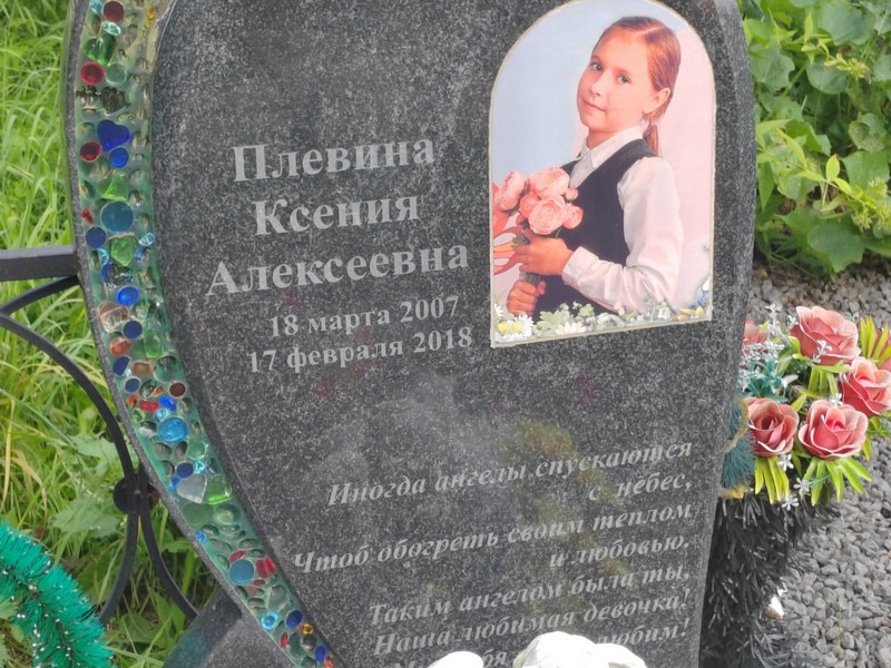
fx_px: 2136
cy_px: 334
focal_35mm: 83
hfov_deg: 23.6
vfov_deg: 17.8
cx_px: 446
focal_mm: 5.52
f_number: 1.9
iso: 100
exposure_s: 1/210
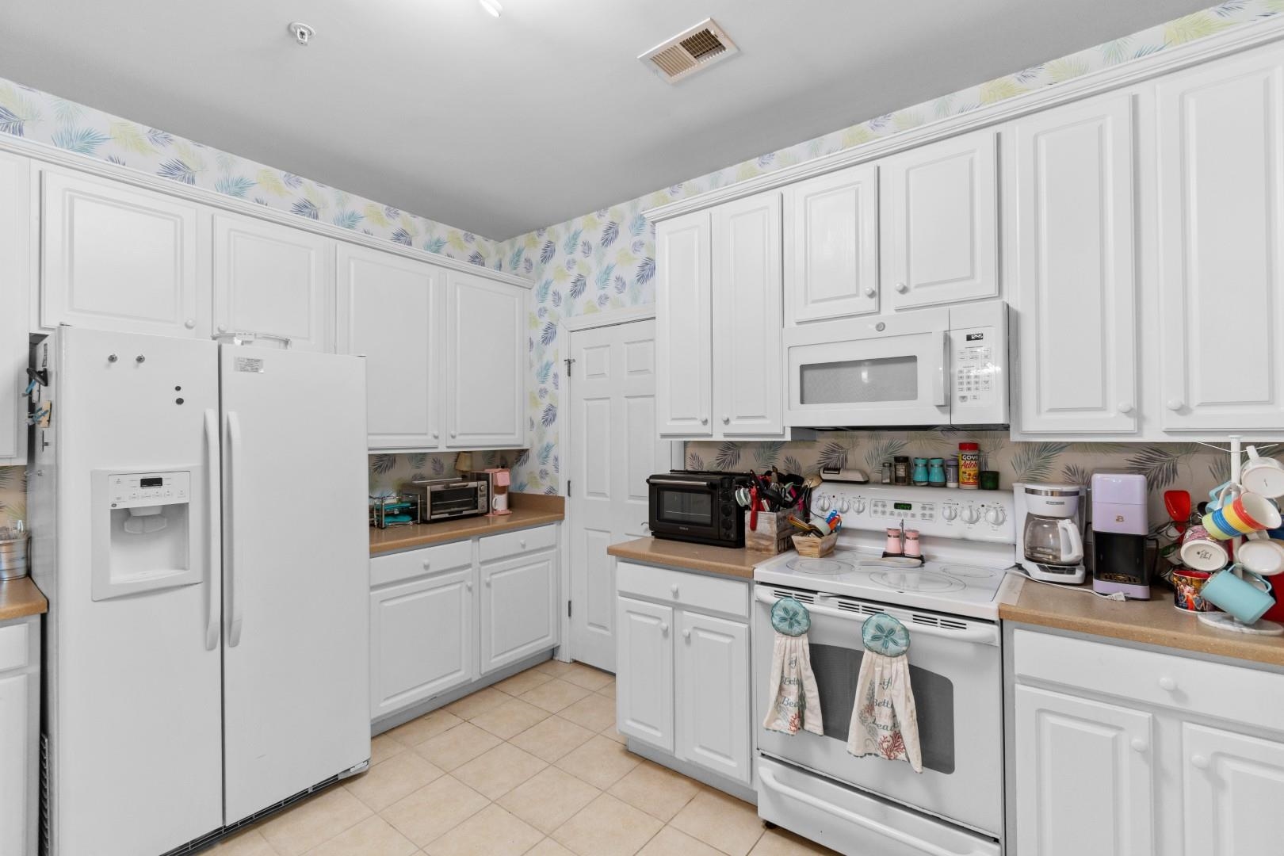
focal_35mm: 15
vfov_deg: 77.3
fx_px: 535
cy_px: 428
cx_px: 642
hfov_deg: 100.4
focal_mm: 10
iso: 100
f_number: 4.5
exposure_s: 1/10
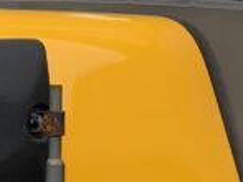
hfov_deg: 9.8
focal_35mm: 202
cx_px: 74
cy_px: 78
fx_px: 1417
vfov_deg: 7.3
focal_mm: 3
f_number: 1.8
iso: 16
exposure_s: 1/1377
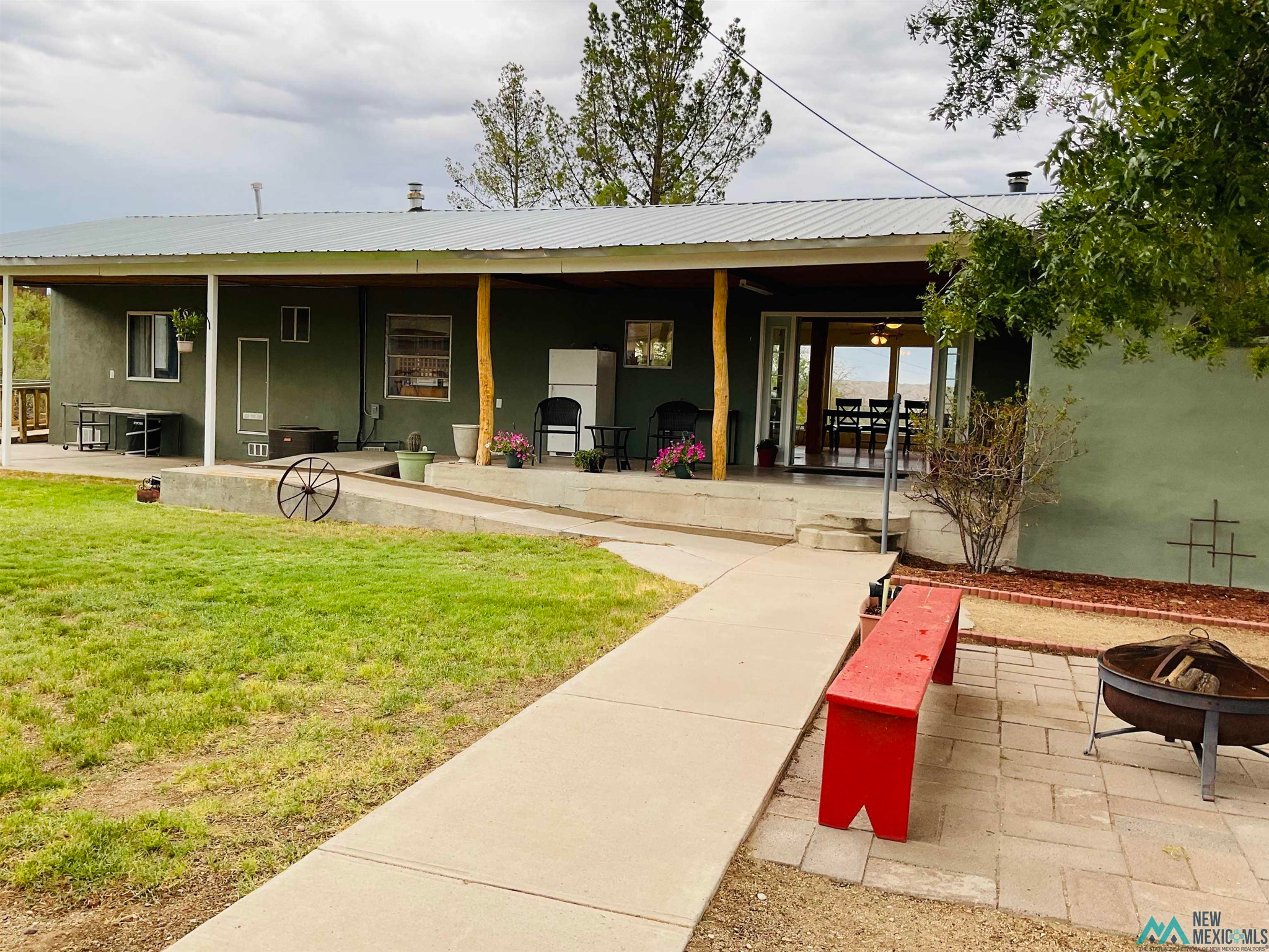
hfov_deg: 61.7
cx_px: 634
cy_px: 476
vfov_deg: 48.2
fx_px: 1063
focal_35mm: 29
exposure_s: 1/125
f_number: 1.8
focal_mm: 3
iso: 16
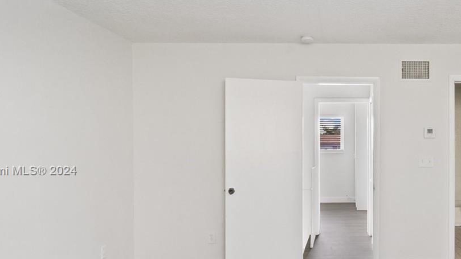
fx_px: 354
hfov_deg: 62.0
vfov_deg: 39.7
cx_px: 350
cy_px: 171
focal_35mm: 29
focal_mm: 14
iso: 2500
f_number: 11
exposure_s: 1/4
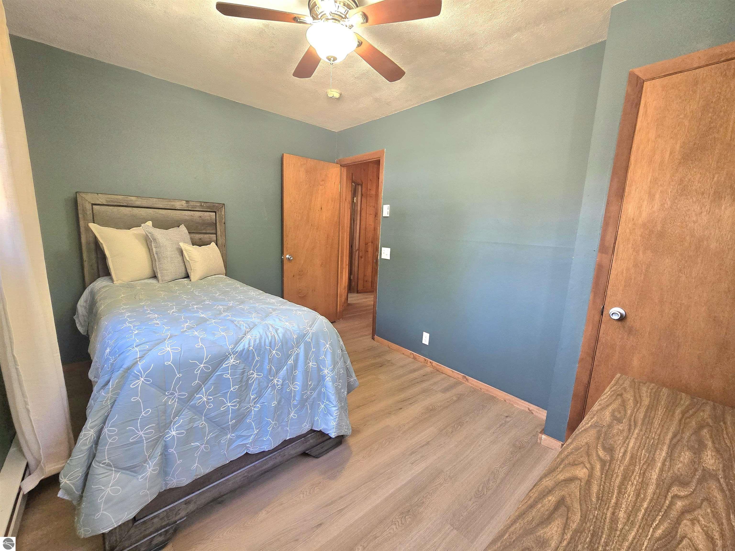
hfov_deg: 106.2
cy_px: 276
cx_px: 368
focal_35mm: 13
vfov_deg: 89.9
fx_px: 276
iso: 200
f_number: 2.2
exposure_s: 1/60.2
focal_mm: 2.2
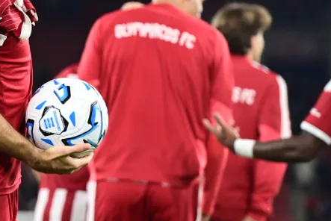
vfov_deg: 3.8
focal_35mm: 358
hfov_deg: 5.7
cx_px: 13
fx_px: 3294
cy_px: -32
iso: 2500
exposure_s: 1/640
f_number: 3.2
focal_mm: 155
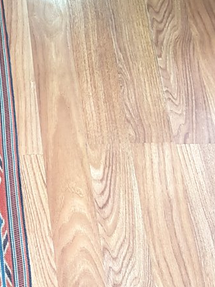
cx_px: -75
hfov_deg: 19.0
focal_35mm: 71
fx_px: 587
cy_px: 170
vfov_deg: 27.3
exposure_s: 1/50
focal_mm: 4.3
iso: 160
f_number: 1.7
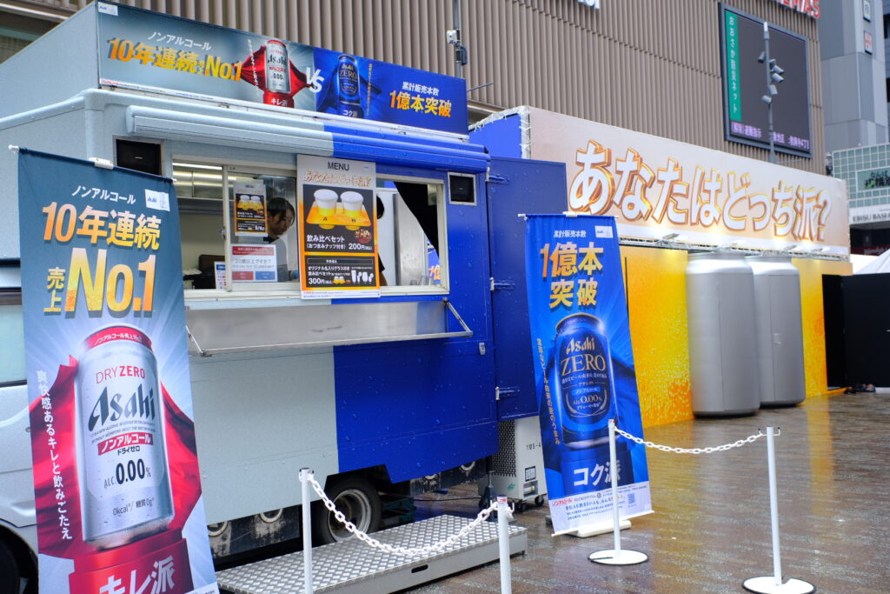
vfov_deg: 37.9
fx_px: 865
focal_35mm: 35
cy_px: 297
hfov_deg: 54.4
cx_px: 445
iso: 160
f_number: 3.6
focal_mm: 23
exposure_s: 1/280
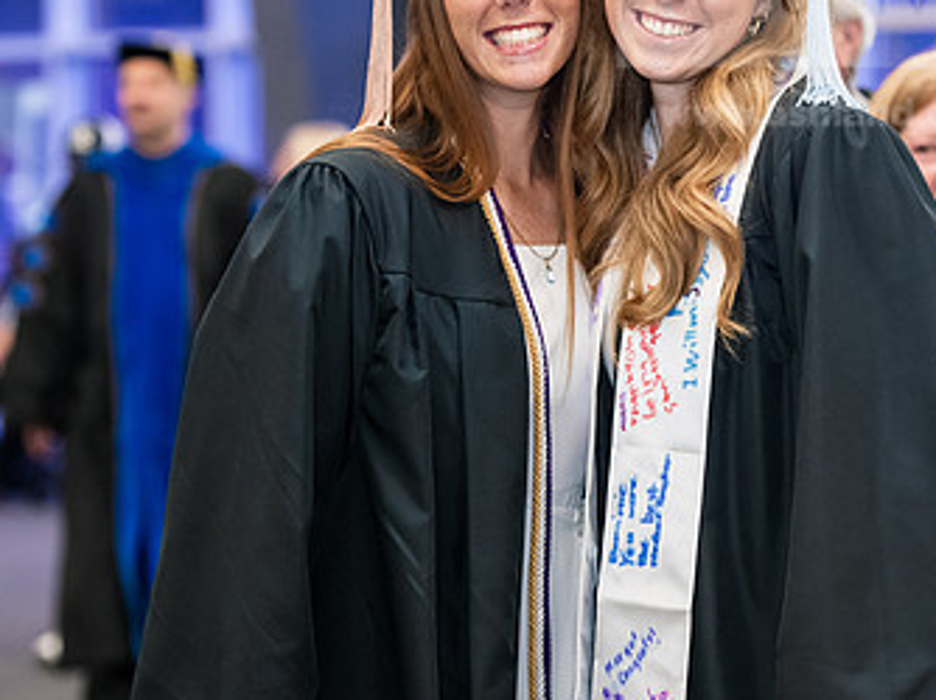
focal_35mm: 194
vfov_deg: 7.6
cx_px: 532
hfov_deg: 10.2
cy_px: 172
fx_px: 5242
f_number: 4
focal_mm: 116
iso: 2500
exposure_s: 1/200
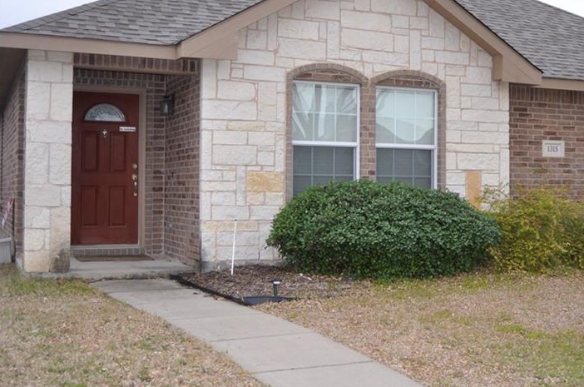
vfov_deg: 24.6
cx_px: 423
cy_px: 179
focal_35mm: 55
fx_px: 886
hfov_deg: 35.8
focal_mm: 25
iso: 200
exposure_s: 1/200
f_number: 4
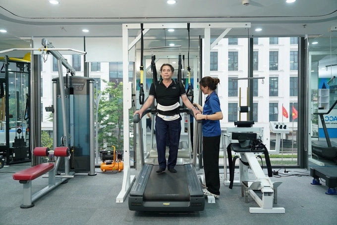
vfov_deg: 43.6
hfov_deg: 61.9
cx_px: 168
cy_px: 112
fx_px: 281
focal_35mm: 30
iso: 640
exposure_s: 1/125
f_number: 3.2
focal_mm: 30
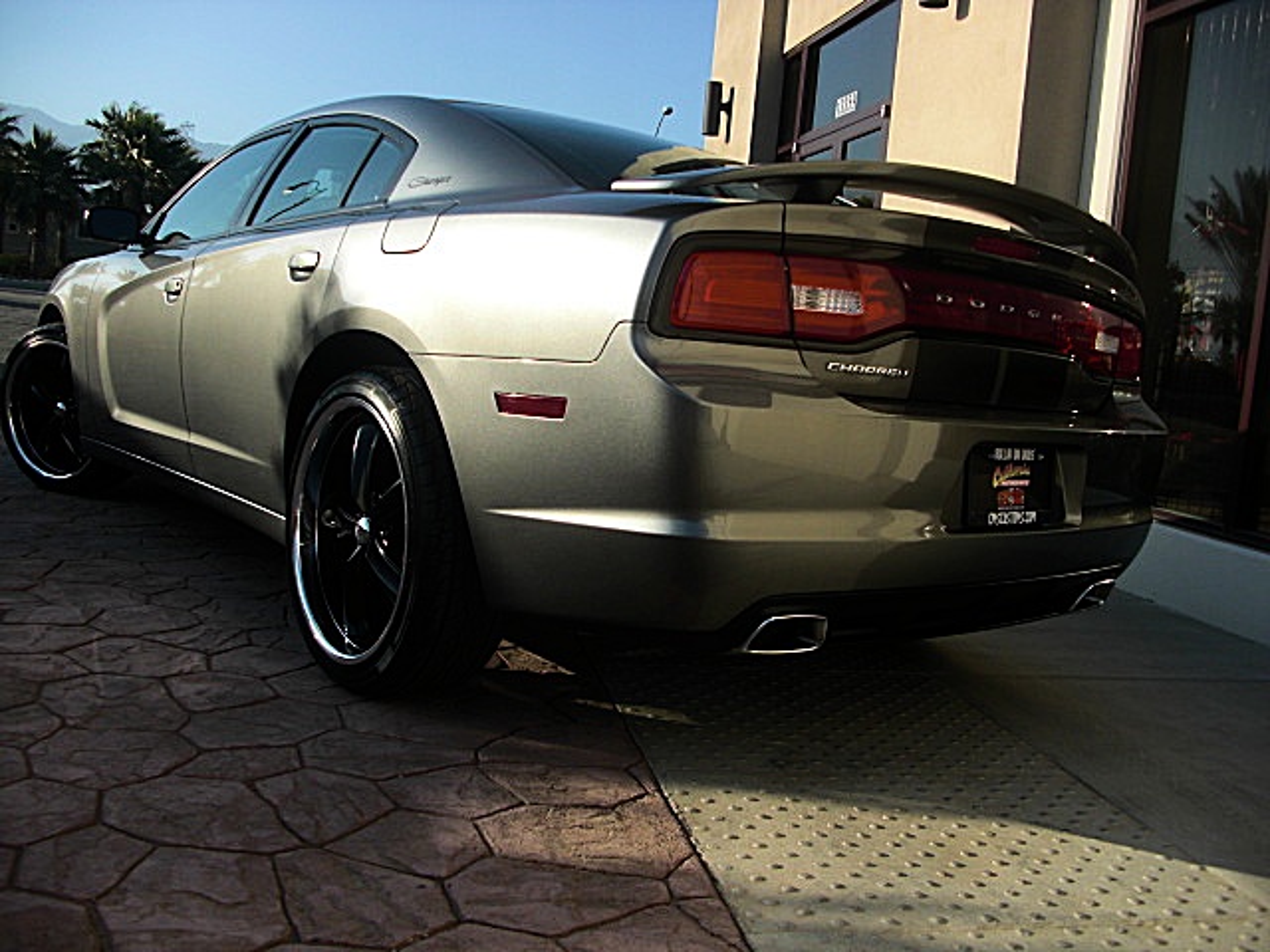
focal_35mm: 36
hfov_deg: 51.4
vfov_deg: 39.7
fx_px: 1321
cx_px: 635
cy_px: 476
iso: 50
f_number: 2.8
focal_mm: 6.3
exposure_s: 1/800
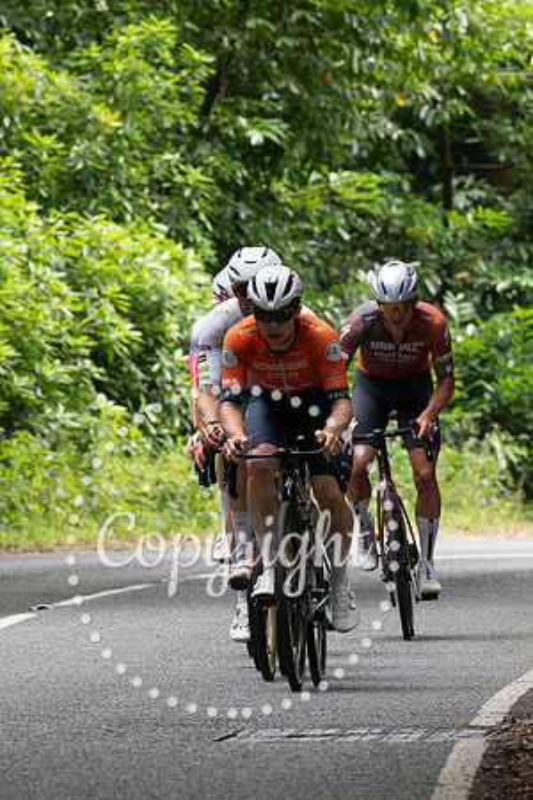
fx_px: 13322
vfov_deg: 3.4
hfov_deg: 2.3
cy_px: 412
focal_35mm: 600
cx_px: 285
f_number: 4.5
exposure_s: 1/1000
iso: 2000
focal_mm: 167
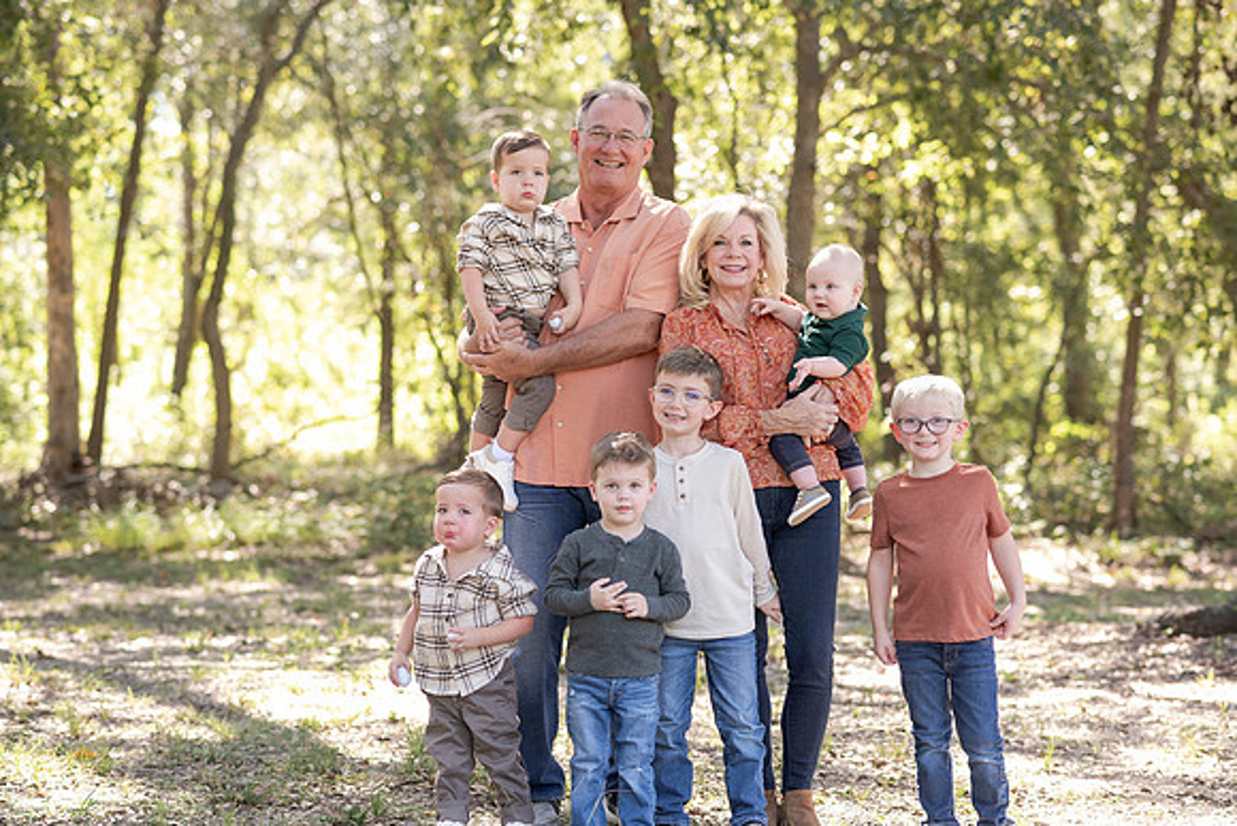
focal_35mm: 85
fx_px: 2921
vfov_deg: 16.1
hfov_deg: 23.9
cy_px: 413
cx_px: 618
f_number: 3.2
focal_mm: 85
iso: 640
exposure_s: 1/500
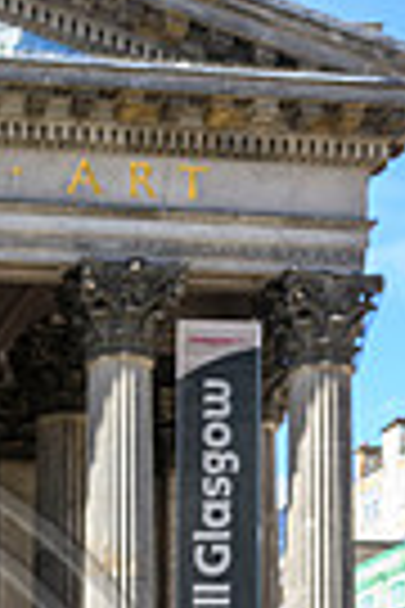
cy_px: 869
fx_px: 2143
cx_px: -238
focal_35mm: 127
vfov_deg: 15.1
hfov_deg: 10.4
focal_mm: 38
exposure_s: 1/500
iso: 500
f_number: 6.3
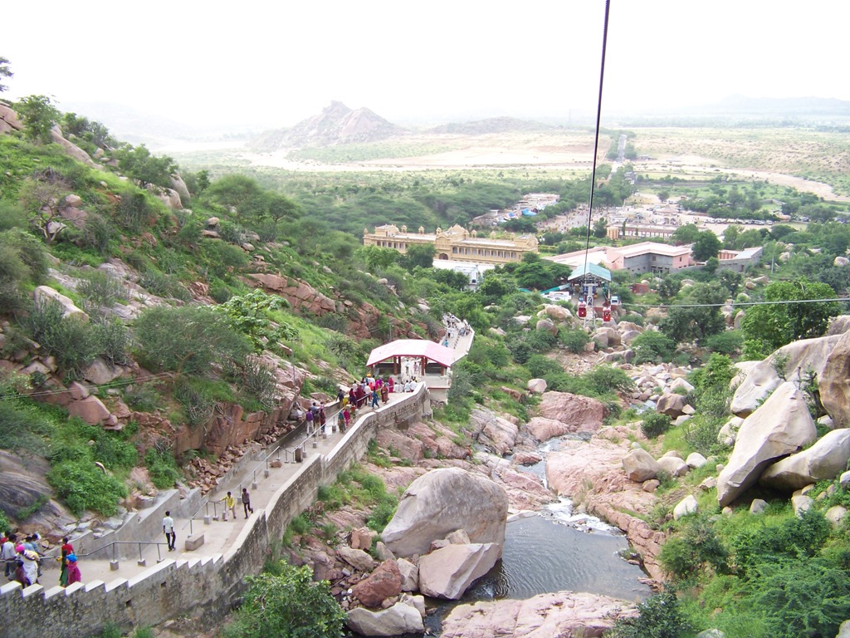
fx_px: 884
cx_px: 425
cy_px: 319
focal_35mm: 36
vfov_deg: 39.7
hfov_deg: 51.4
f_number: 2.8
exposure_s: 1/160
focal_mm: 5.85
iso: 64
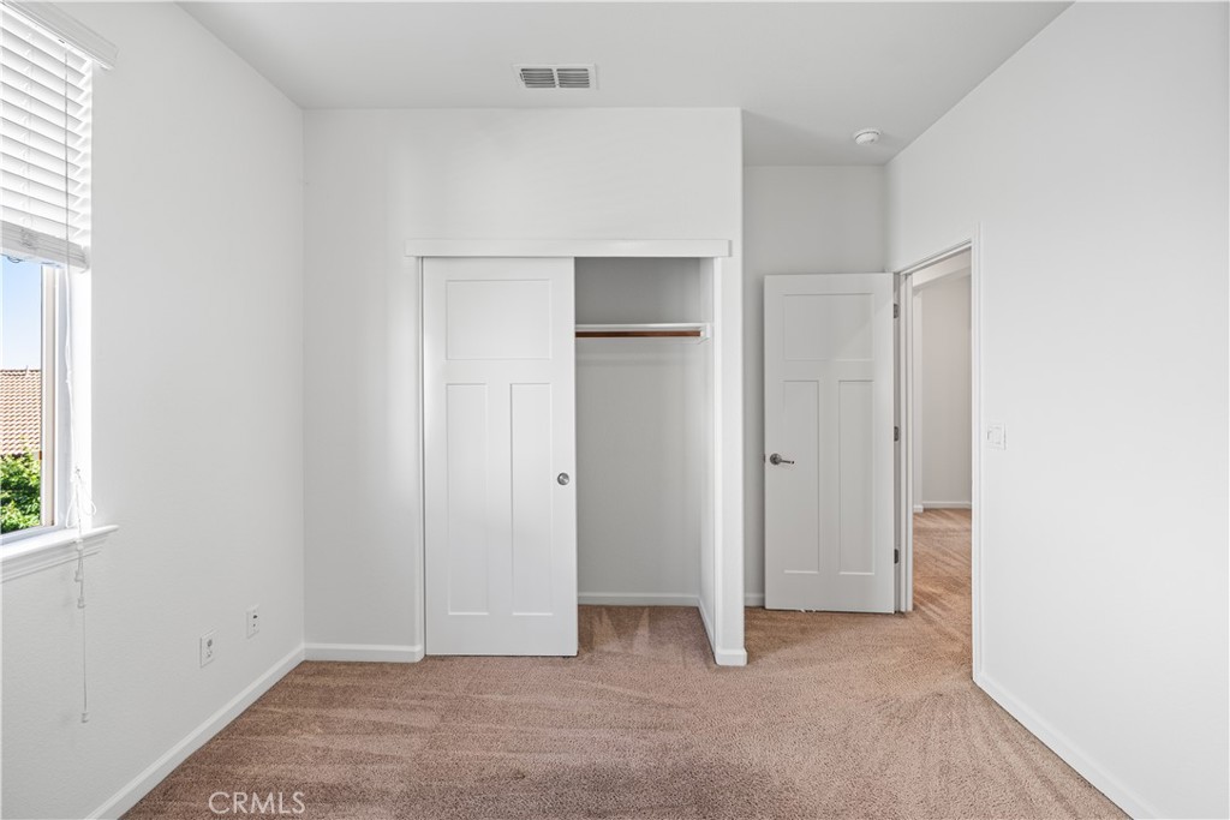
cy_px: 410
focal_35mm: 16
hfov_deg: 96.7
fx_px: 547
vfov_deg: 73.8
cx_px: 615
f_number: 4
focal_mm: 16
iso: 400
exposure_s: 1/25
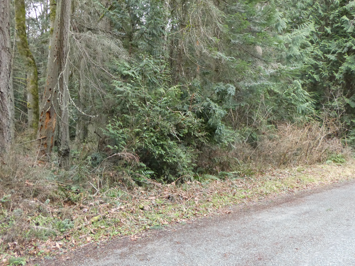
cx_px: 179
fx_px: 308
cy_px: 106
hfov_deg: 60.0
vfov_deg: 46.5
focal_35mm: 30
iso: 320
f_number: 3.3
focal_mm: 4.3
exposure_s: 1/60
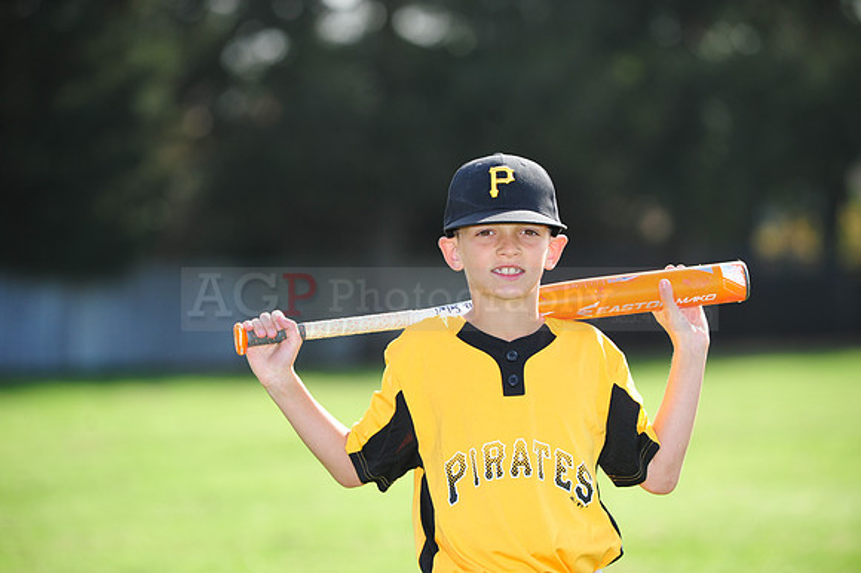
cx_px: 430
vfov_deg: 7.4
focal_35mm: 185
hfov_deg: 11.1
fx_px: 4422
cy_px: 286
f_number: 4.5
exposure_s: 1/1000
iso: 400
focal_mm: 185
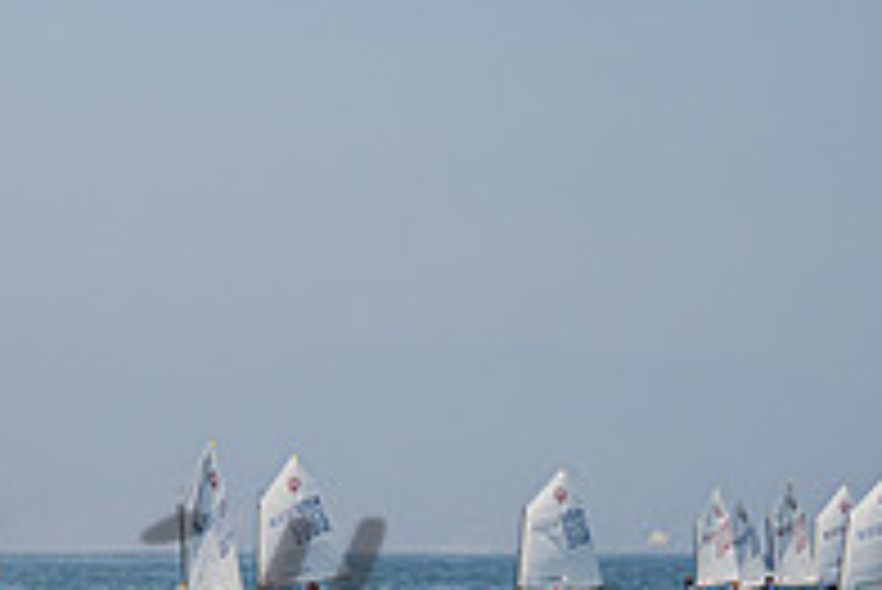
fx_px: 4658
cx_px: -366
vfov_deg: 7.2
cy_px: 777
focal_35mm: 190
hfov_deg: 10.5
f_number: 5.6
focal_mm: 58
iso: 320
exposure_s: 1/3200
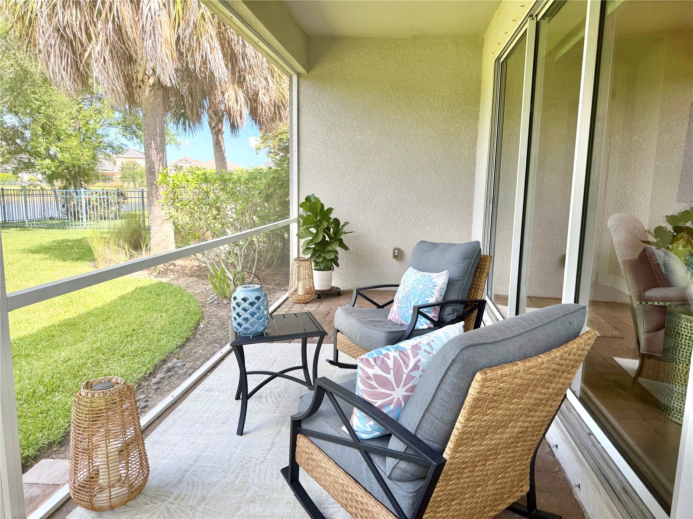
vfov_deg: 56.8
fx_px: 480
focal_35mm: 24
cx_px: 346
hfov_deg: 71.6
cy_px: 260
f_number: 1.78
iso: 100
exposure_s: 1/461
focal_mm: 6.76
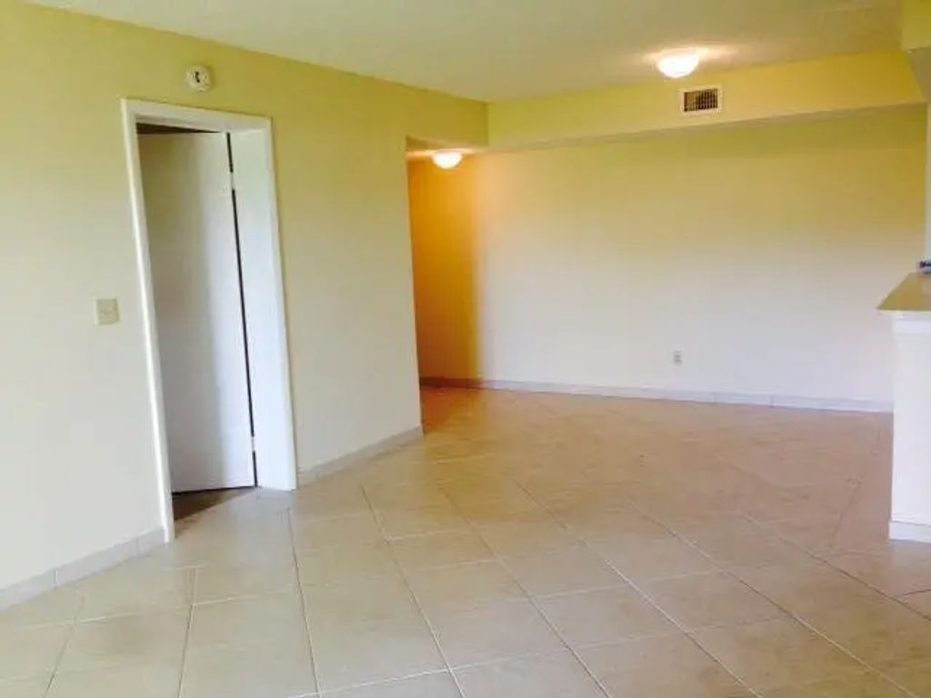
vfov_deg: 42.9
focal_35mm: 33
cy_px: 349
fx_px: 888
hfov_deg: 55.4
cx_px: 466
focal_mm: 4.12
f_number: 2.4
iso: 50
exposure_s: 1/20
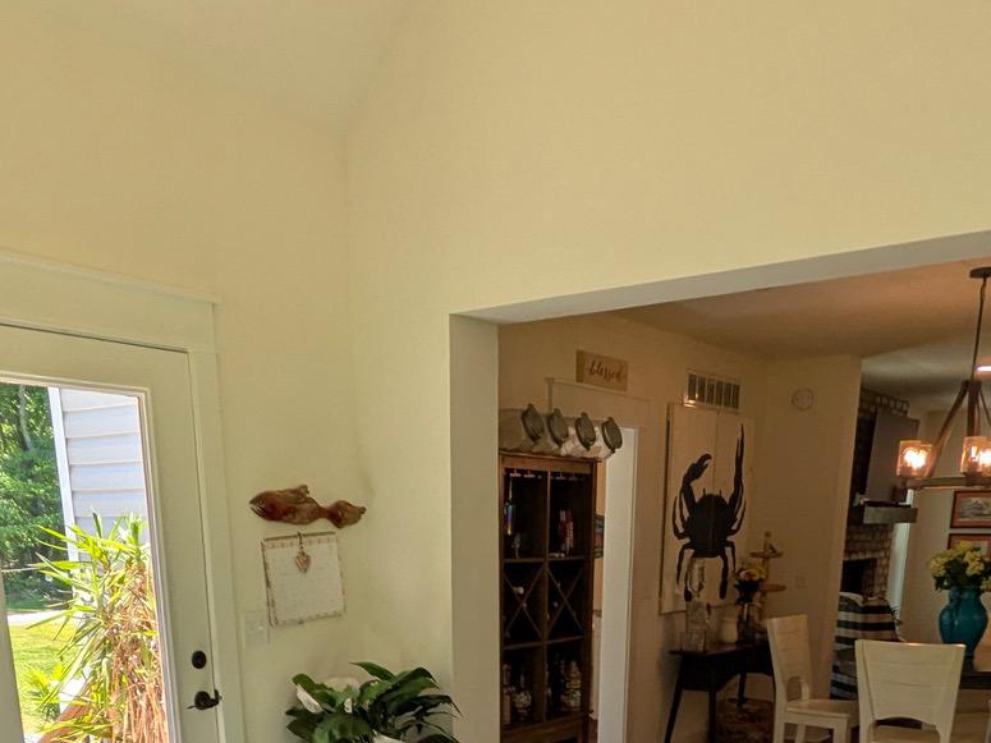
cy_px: 845
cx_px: 491
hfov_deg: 50.1
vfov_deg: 33.1
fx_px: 1059
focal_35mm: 37
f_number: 2.2
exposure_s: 1/359
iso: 56
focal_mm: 1.85
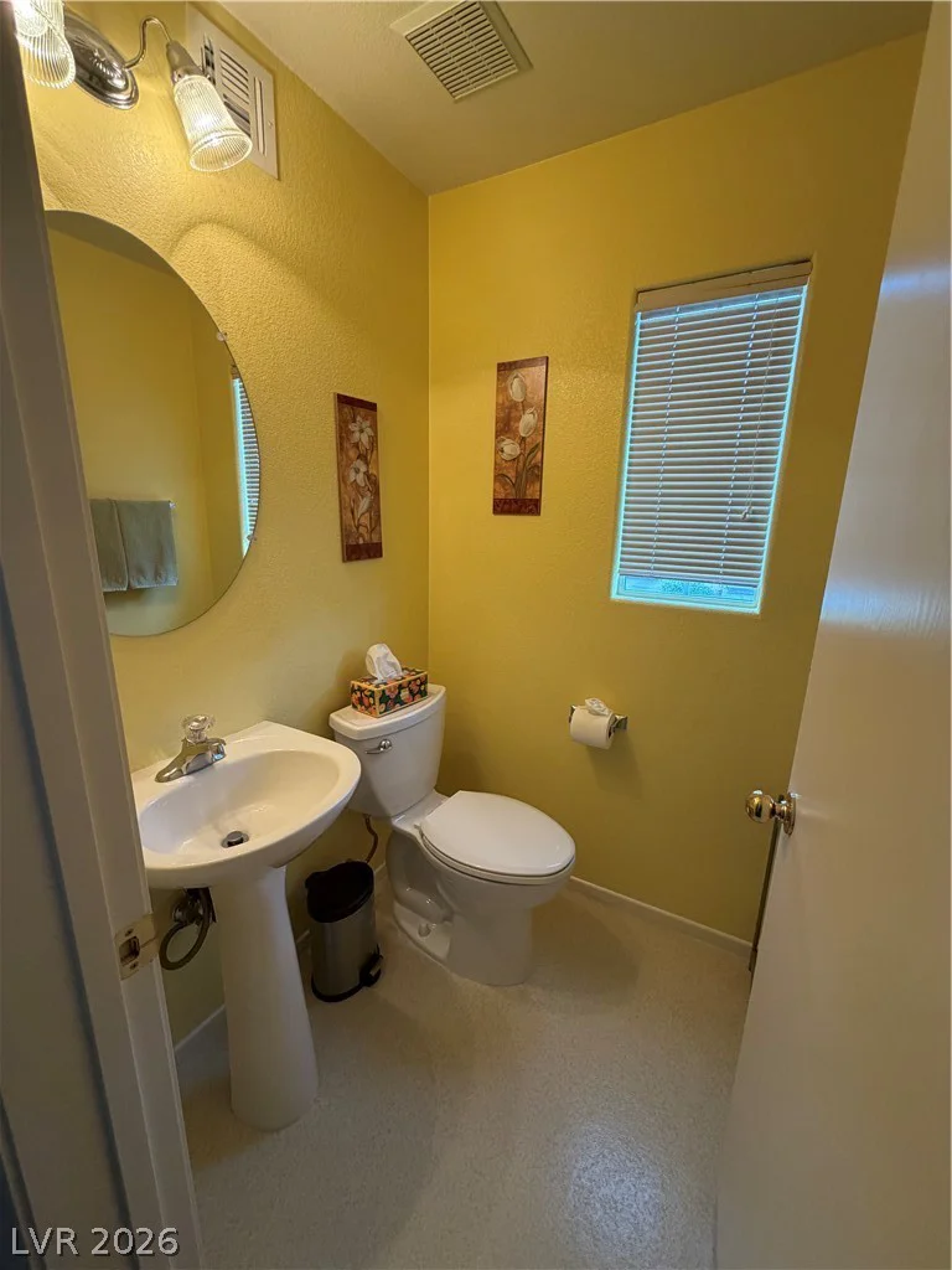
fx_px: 513
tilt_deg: -12.5
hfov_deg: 85.7
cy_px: 635
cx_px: 476
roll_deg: -1.8
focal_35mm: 14
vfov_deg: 102.1
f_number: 2.2
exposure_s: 1/120
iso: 320
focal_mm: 2.22
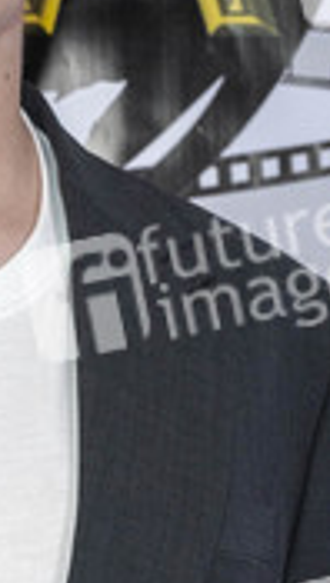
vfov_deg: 14.0
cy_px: 117
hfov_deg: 7.9
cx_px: -110
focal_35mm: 153
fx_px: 2370
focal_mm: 64
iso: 800
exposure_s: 1/200
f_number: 5.6
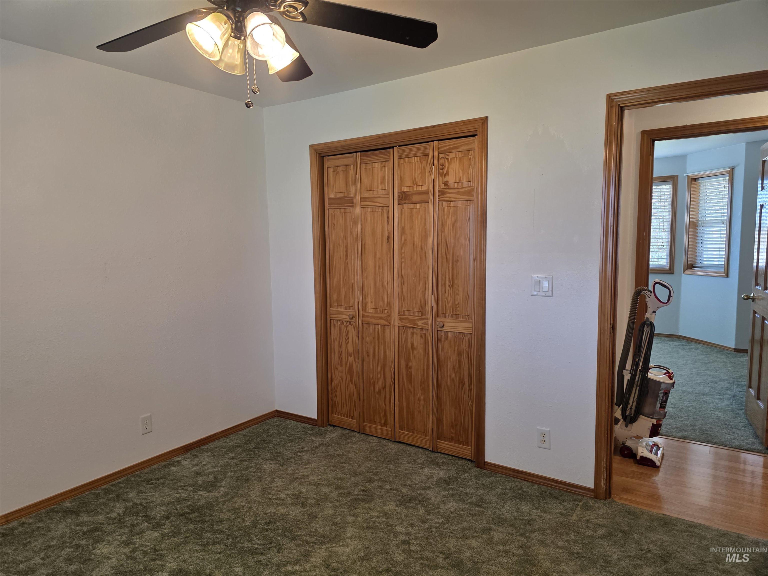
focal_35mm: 23
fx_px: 510
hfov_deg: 73.9
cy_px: 288
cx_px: 384
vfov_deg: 58.9
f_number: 1.7
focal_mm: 6.3
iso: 125
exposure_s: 1/120
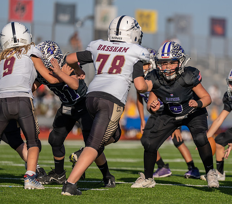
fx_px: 1964
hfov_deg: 6.8
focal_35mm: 275
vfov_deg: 5.9
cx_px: 170
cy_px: 91
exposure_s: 1/3200
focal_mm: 200
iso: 160
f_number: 2.8
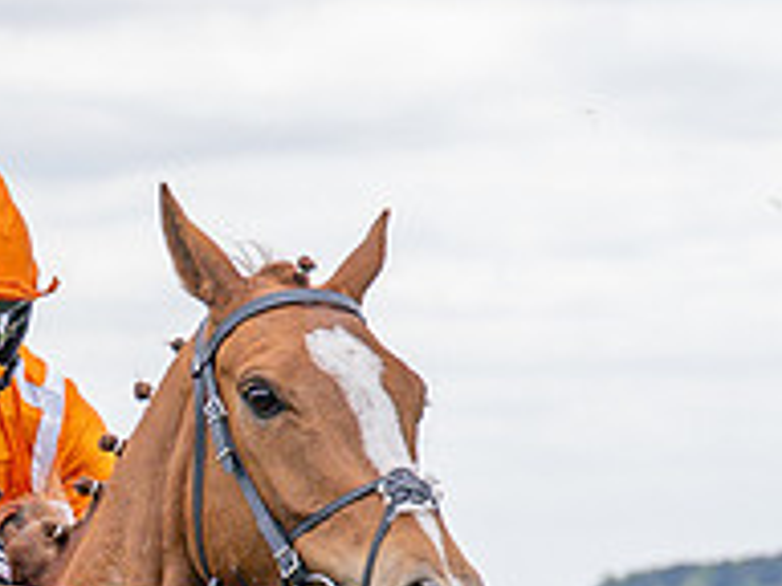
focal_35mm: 458
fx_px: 10347
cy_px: 800
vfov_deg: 3.2
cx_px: 99
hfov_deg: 4.3
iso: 400
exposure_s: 1/1250
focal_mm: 70
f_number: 4
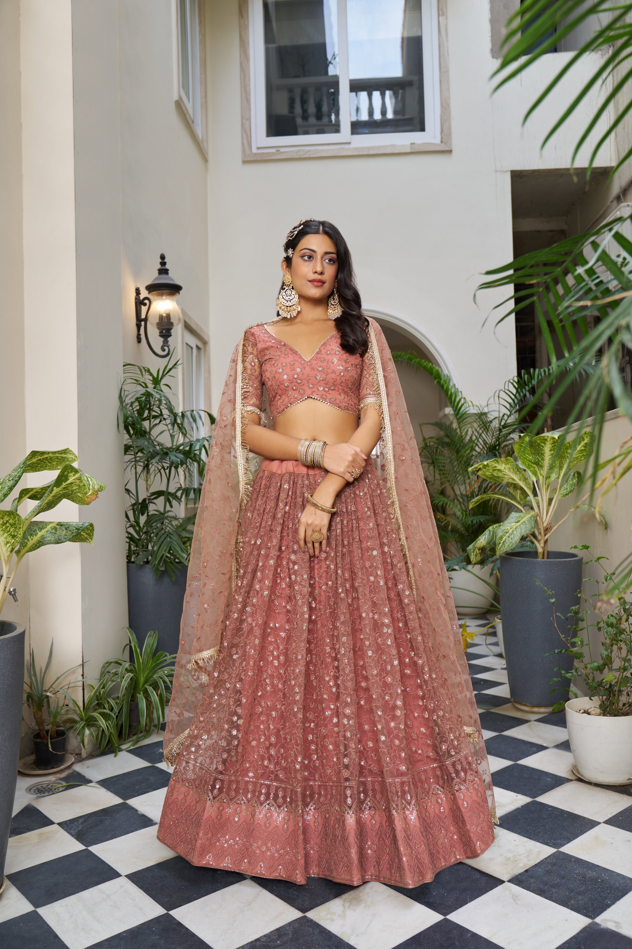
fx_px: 764
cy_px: 474
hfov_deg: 45.0
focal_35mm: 29
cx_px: 316
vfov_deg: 63.7
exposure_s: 1/160
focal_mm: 29
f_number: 4
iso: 500
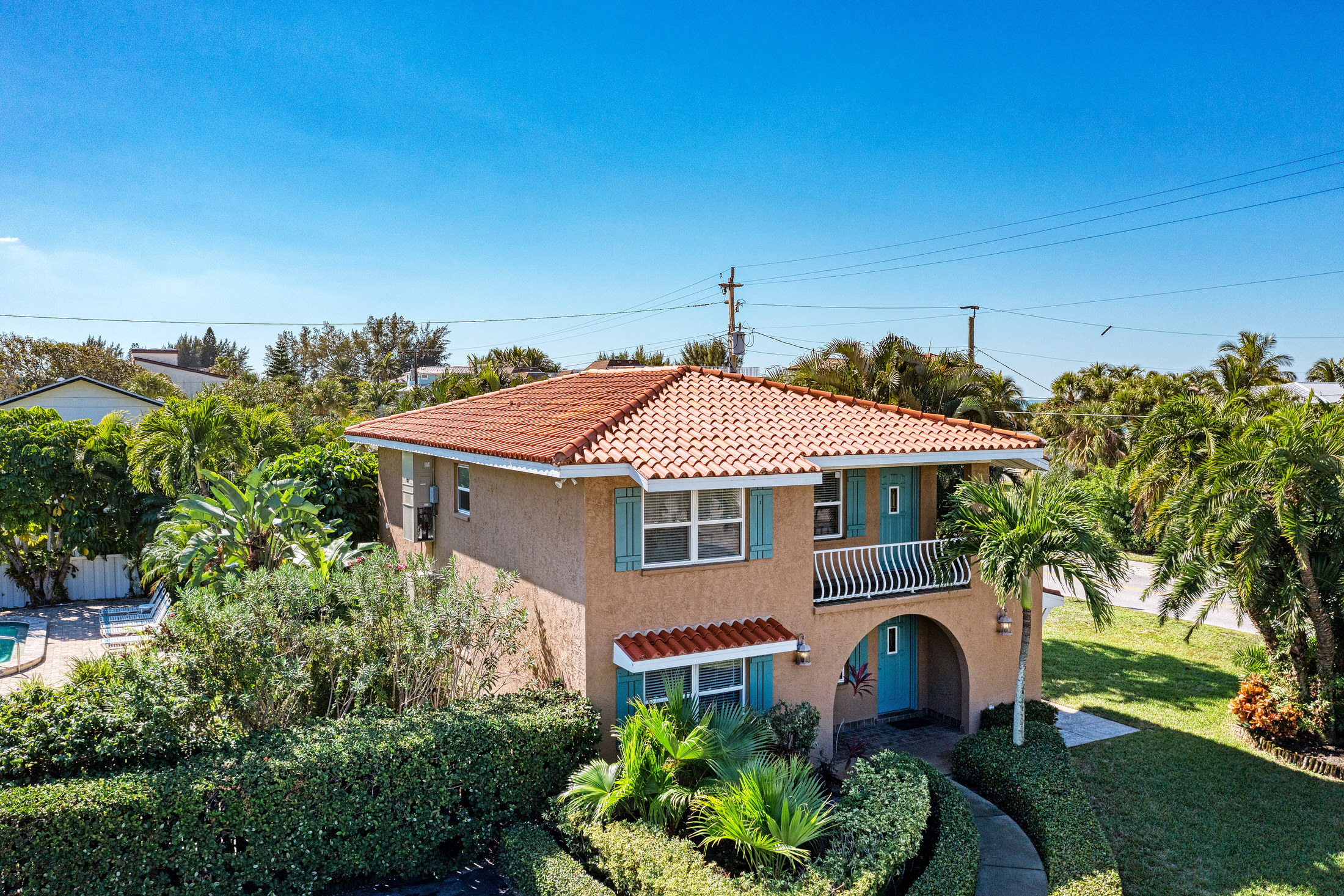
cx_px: 672
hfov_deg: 65.5
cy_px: 448
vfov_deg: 46.4
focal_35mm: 28
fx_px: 1045
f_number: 4.5
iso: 100
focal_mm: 10.3
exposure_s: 1/640
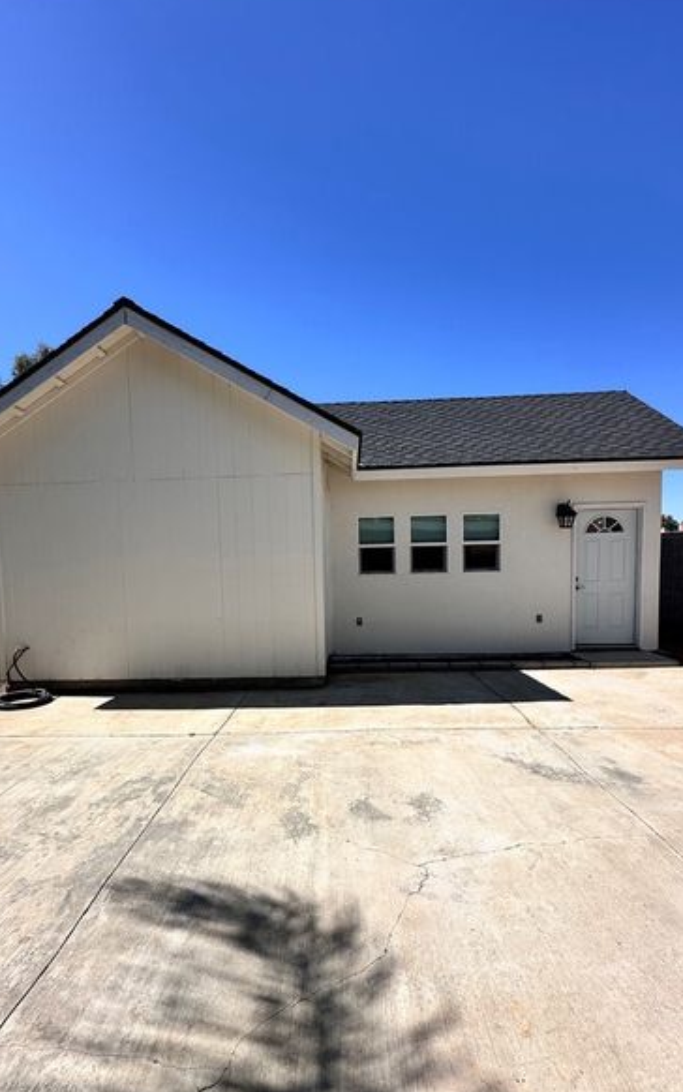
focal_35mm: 17
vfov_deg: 94.1
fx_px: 506
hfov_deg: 68.0
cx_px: 319
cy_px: 598
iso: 50
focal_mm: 2.22
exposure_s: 1/2817
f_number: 2.2
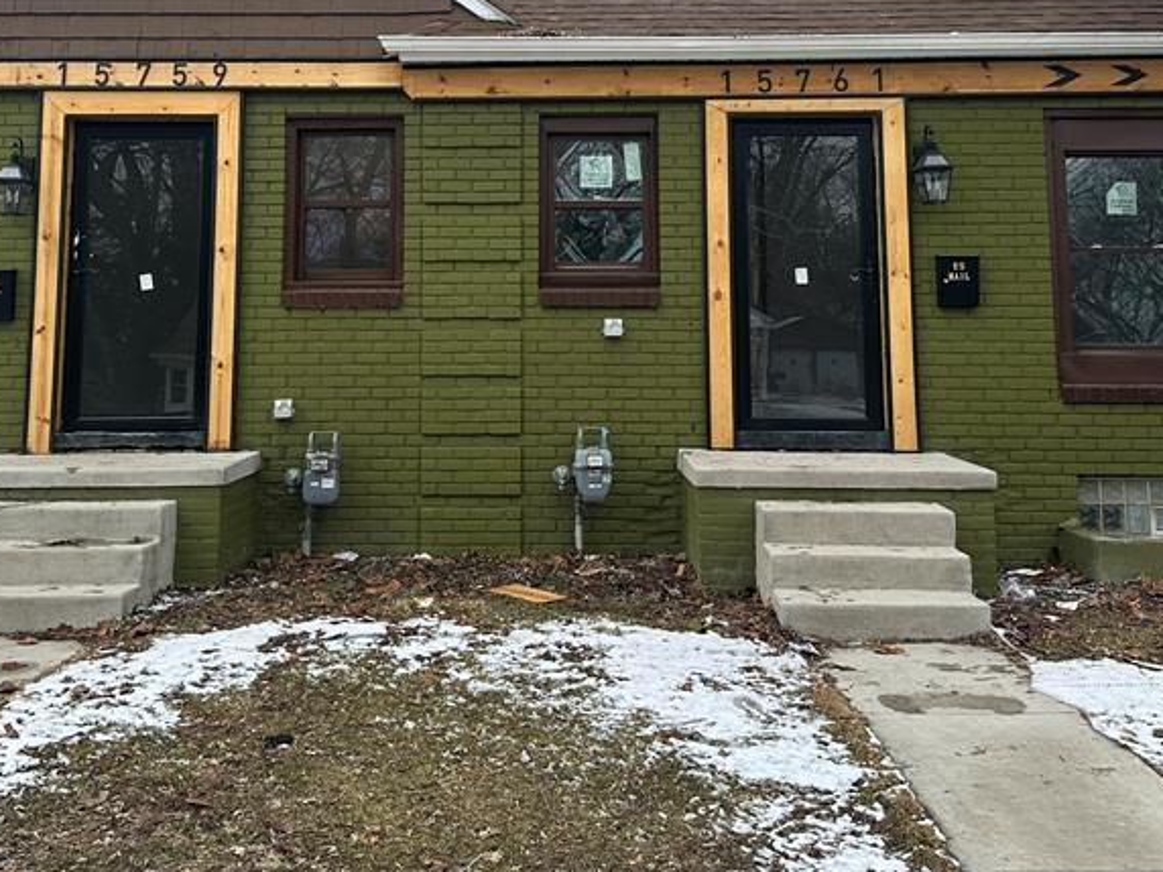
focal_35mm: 43
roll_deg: +0.2
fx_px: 1445
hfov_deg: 43.8
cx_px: 523
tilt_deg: +7.2
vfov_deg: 32.7
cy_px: 173
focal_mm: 6.86
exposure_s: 1/2299
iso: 80
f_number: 1.78
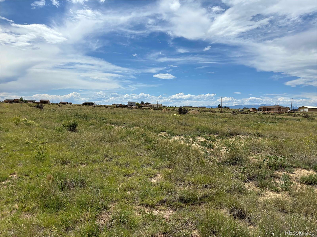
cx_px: 158
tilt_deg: -3.0
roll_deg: -1.2
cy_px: 118
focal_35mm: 26
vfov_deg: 53.1
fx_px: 238
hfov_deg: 67.3
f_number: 1.6
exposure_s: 1/6711
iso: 50
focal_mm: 5.96
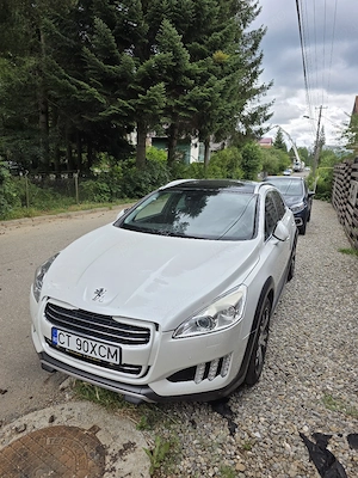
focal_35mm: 23
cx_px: 179
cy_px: 239
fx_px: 317
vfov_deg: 73.9
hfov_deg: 58.9
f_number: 1.7
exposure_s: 1/1667
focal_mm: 6.3
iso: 80
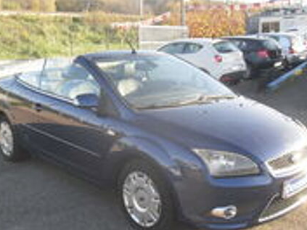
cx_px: 147
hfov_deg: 44.8
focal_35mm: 42
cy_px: 128
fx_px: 372
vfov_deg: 34.3
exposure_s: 1/125
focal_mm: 6.3
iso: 80
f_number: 2.8
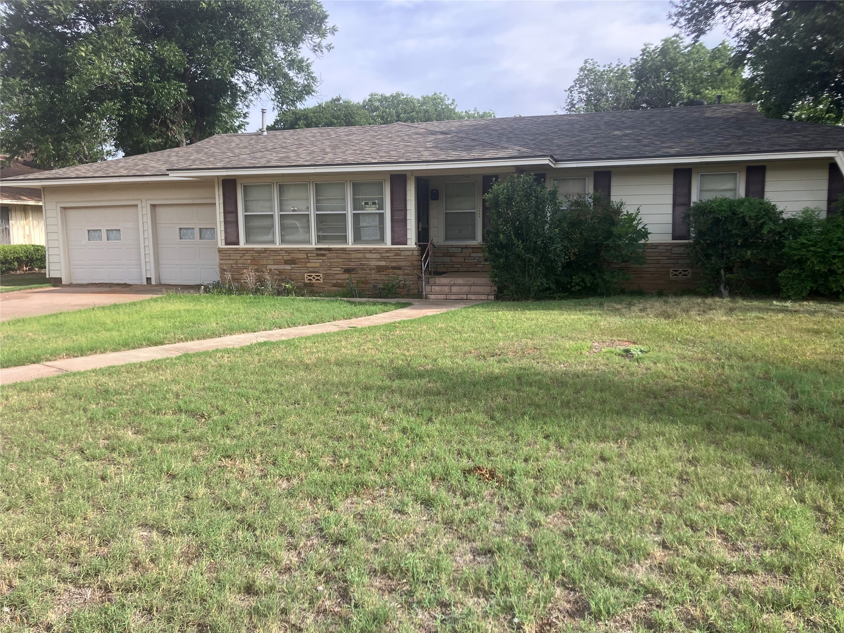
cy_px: 316
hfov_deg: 63.4
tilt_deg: -6.0
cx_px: 422
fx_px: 683
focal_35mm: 28
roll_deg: +0.7
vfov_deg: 49.7
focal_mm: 3.99
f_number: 1.8
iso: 32
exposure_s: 1/747
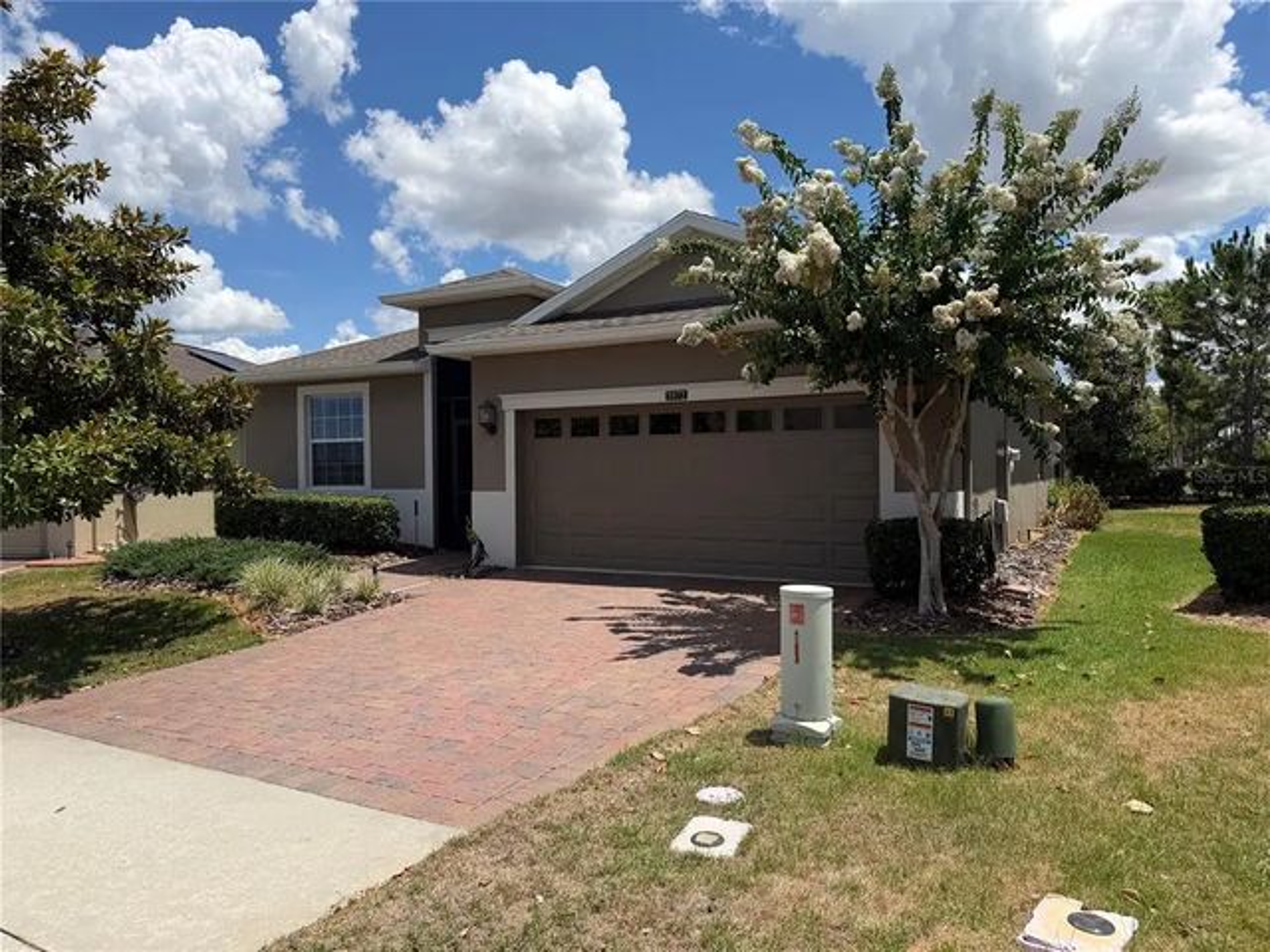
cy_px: 476
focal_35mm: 24
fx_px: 881
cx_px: 635
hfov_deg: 71.6
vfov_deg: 56.8
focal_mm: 6.76
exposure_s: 1/6173
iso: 80
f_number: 1.78
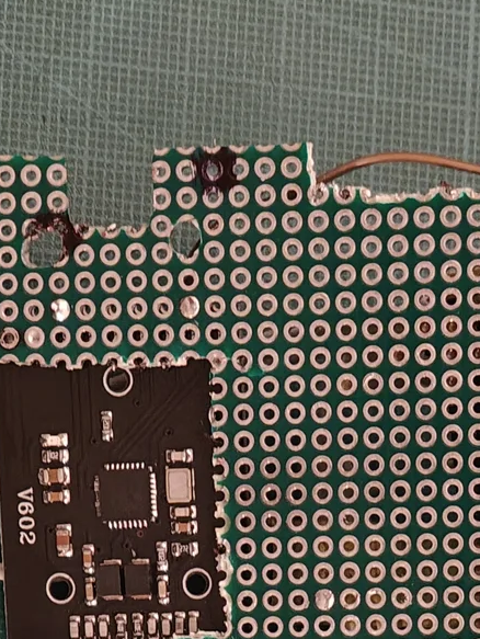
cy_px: 1109
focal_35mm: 165
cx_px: 275
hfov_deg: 9.0
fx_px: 3047
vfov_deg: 11.2
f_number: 2
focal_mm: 7.1
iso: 1600
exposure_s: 1/50
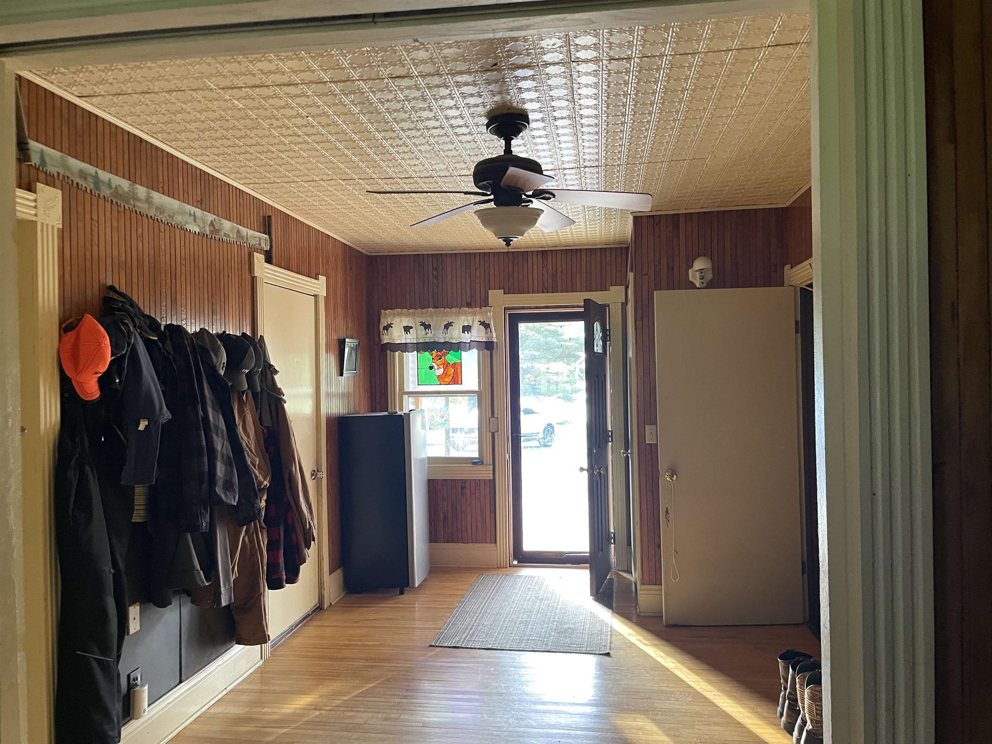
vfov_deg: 53.1
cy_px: 372
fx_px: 745
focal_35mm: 26
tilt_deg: -2.9
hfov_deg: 67.3
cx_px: 496
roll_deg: +0.9
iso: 250
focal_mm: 4.2
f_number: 1.6
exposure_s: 1/60
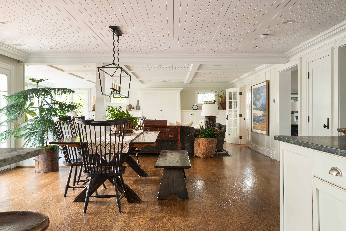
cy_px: 116
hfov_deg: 53.1
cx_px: 173
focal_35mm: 36
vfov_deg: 36.9
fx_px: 346
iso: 200
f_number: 10
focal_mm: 36
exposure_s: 1/1.25
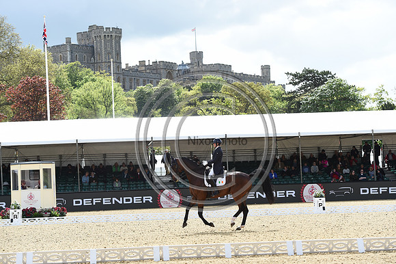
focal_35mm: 95
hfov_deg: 21.5
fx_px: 1044
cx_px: 198
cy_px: 132
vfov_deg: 14.4
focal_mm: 95
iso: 320
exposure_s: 1/1250
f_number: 5
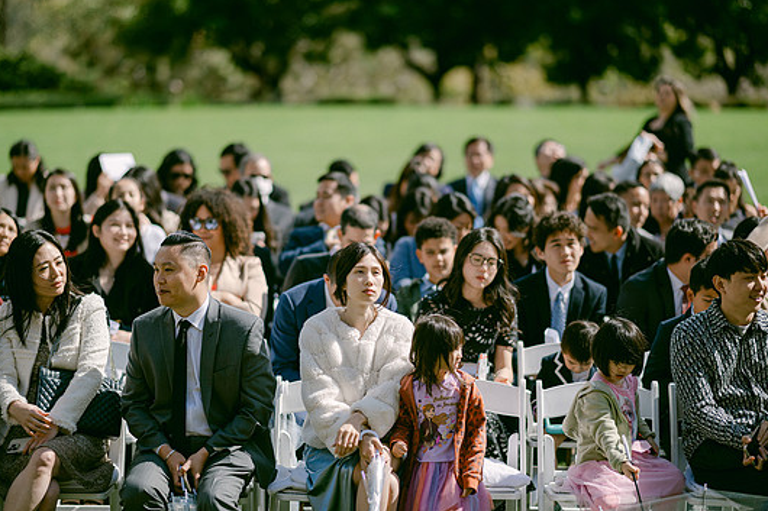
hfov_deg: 17.8
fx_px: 2452
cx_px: 355
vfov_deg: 11.9
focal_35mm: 115
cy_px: 274
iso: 200
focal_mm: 105
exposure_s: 1/16000
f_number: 1.4
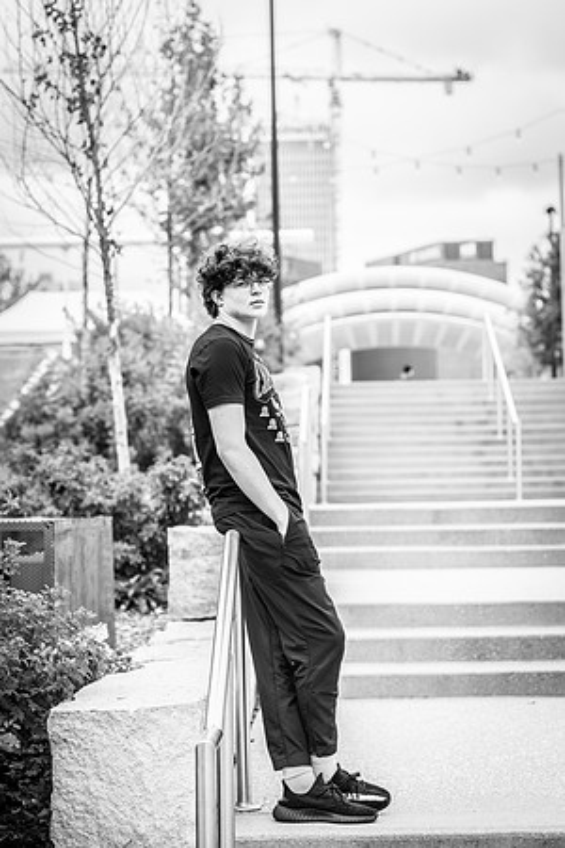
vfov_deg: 23.9
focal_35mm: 85
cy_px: 424
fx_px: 2001
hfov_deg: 16.1
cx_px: 282
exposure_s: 1/125
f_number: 3.5
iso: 50
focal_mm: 85
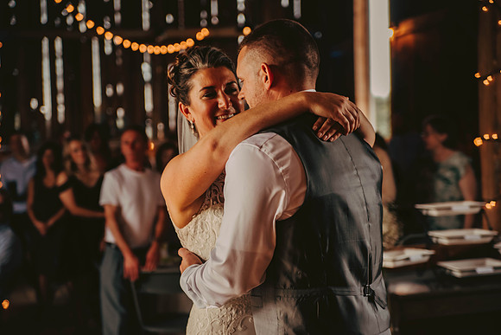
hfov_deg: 27.0
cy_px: 168
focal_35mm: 75
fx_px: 1044
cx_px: 250
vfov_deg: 18.2
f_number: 2.8
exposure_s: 1/200
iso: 800
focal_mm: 75
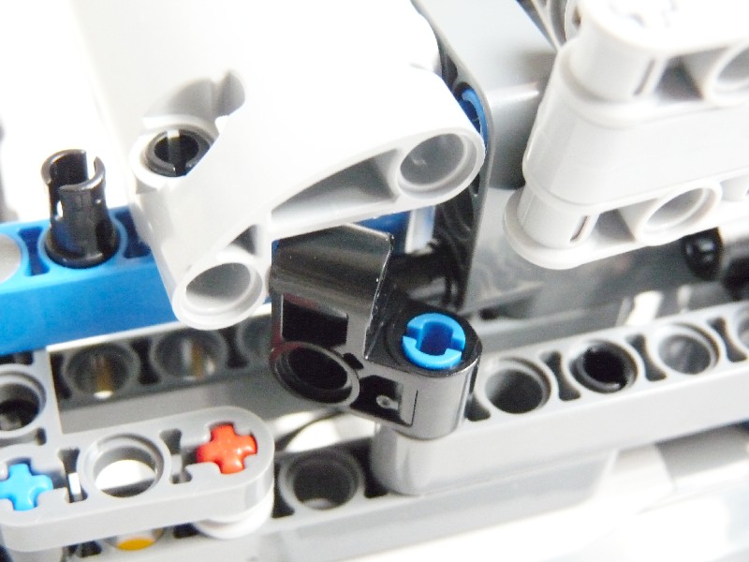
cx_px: 374
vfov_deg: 24.0
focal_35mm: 61
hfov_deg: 31.7
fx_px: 1320
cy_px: 281
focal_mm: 10.8
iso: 800
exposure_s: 1/15
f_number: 3.2
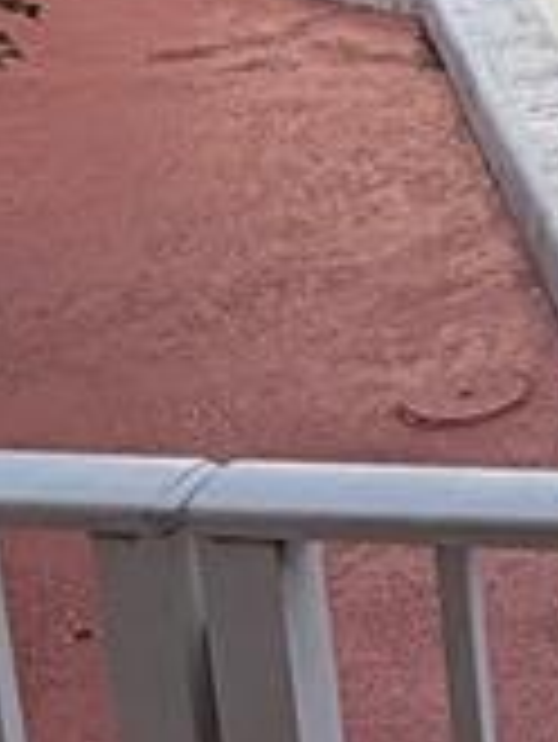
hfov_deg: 12.9
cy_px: -36
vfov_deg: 18.6
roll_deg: +1.5
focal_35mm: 102
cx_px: 1066
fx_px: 2189
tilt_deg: -12.5
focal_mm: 2.22
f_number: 2.2
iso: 40
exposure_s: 1/770
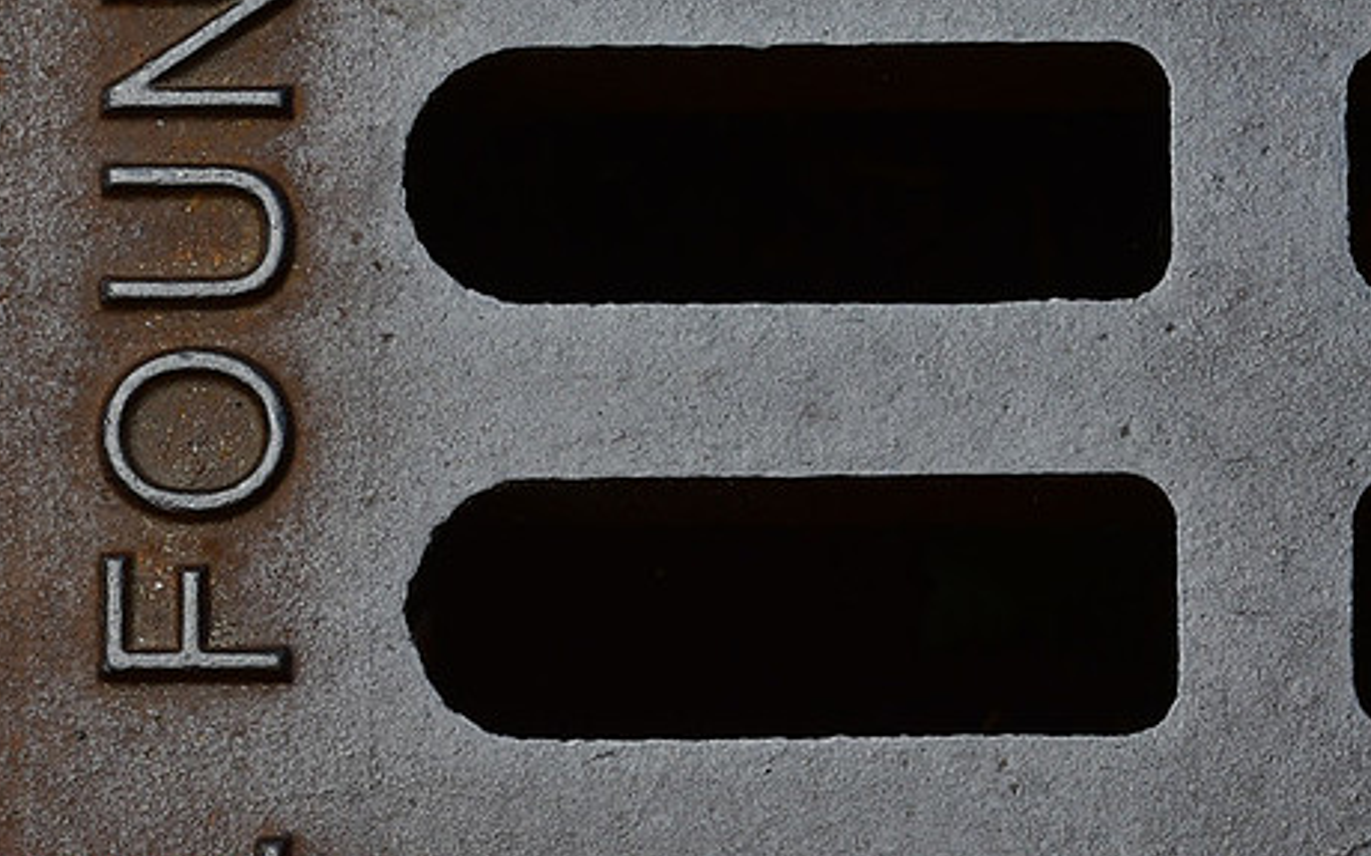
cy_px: 1017
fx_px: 7469
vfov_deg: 6.5
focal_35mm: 200
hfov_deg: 10.5
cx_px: 876
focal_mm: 55
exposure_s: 1/250
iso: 200
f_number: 11
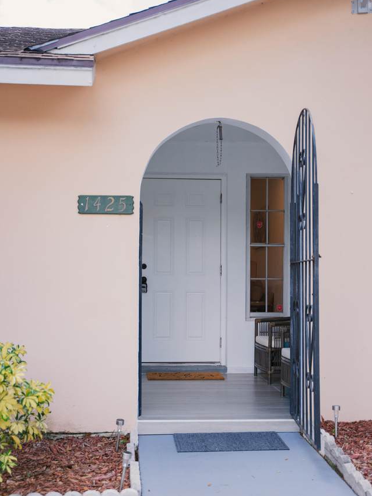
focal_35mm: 51
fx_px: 731
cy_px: 265
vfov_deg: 37.5
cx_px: 186
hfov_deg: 28.6
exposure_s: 1/640
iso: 250
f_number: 2.8
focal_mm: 47
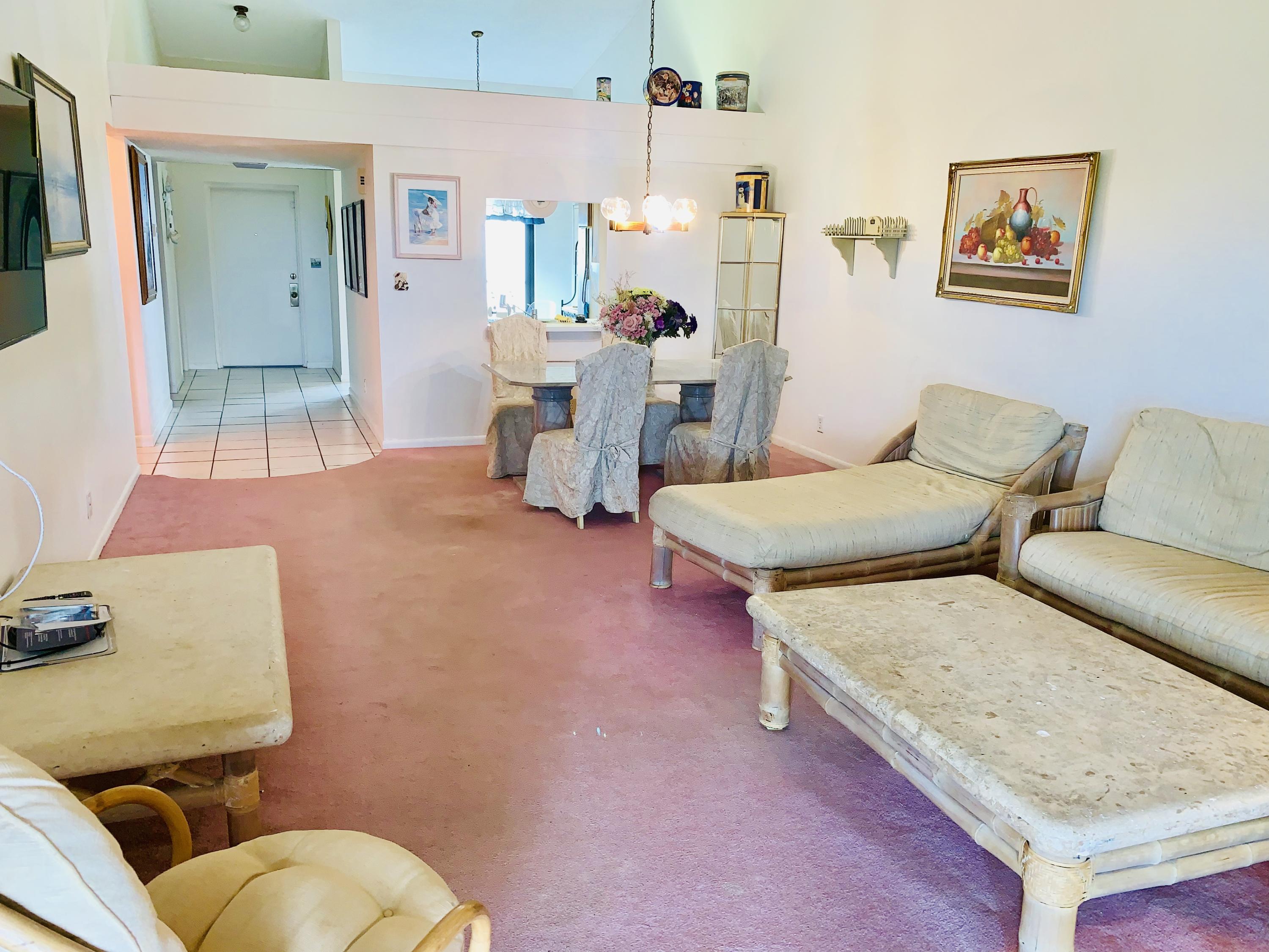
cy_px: 476
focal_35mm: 26
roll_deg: -0.5
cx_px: 634
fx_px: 953
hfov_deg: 67.3
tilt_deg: -13.4
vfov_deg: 53.1
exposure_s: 1/15
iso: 40
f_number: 1.8
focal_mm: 4.25
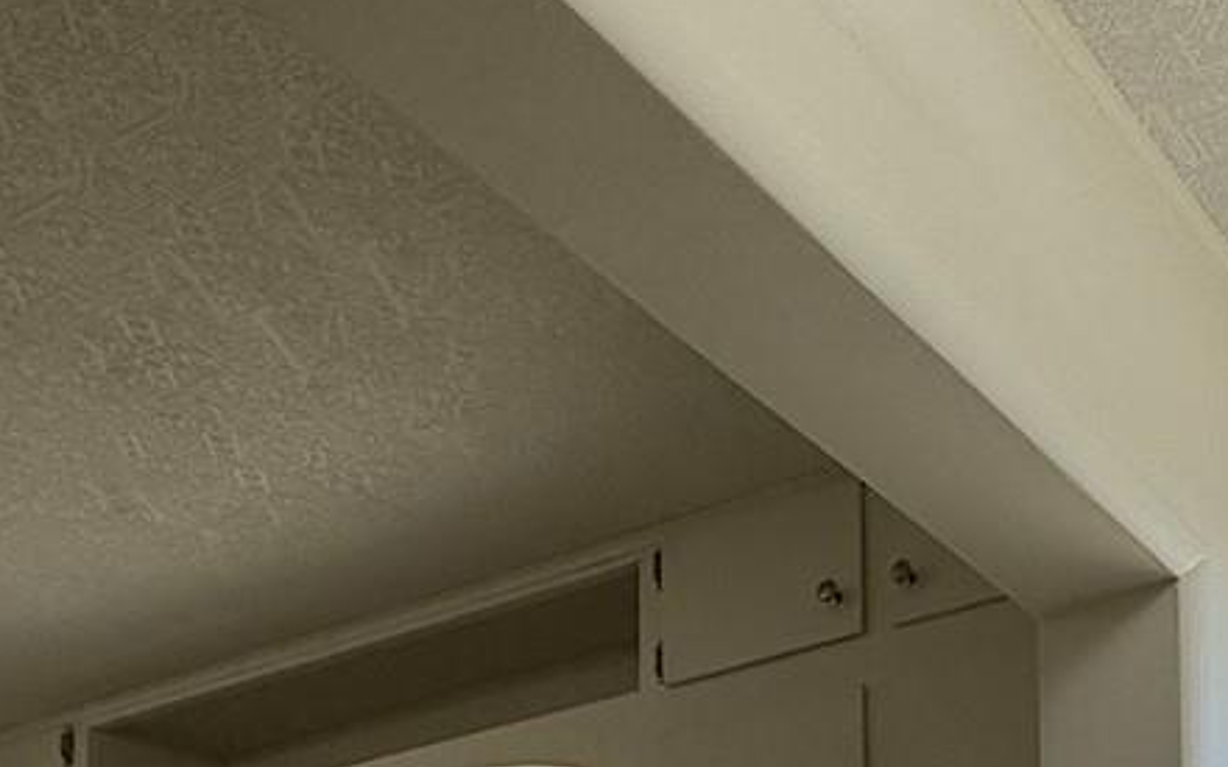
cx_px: 1178
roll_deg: +0.3
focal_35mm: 54
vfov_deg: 18.5
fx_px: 1807
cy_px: 1392
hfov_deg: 34.7
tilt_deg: +1.3
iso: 64
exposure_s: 1/270
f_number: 2.2
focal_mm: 2.22
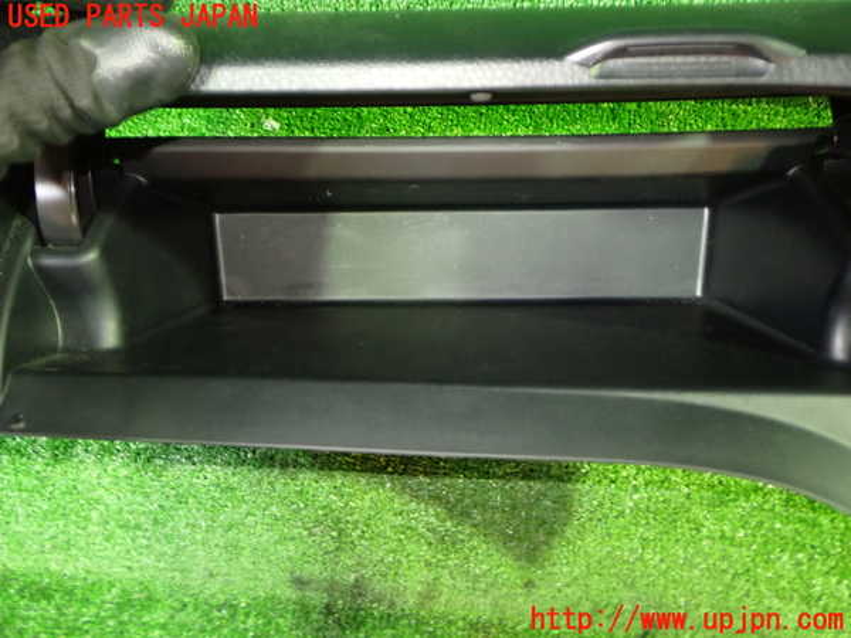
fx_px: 787
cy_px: 319
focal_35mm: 32
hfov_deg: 56.8
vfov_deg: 44.2
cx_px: 426
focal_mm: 5.79
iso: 800
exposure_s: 1/20
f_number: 2.4
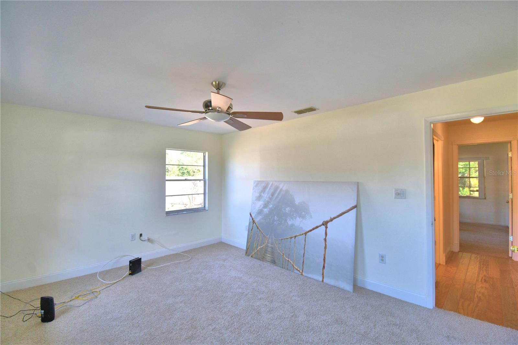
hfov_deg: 100.4
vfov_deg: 77.3
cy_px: 172
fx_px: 216
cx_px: 259
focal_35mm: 15
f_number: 4.5
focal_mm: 10
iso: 220
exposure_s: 1/125
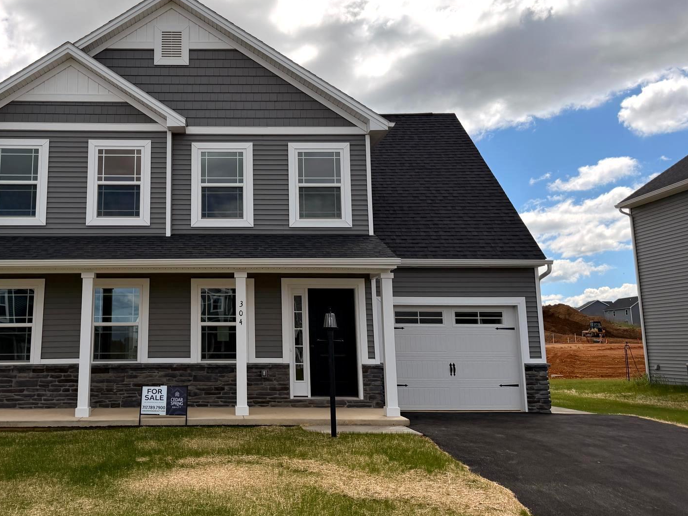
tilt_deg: +10.1
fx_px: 696
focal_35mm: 35
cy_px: 212
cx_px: 222
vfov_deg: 40.6
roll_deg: +0.6
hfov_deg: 51.5
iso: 100
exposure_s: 1/9091
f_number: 1.78
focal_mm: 6.76
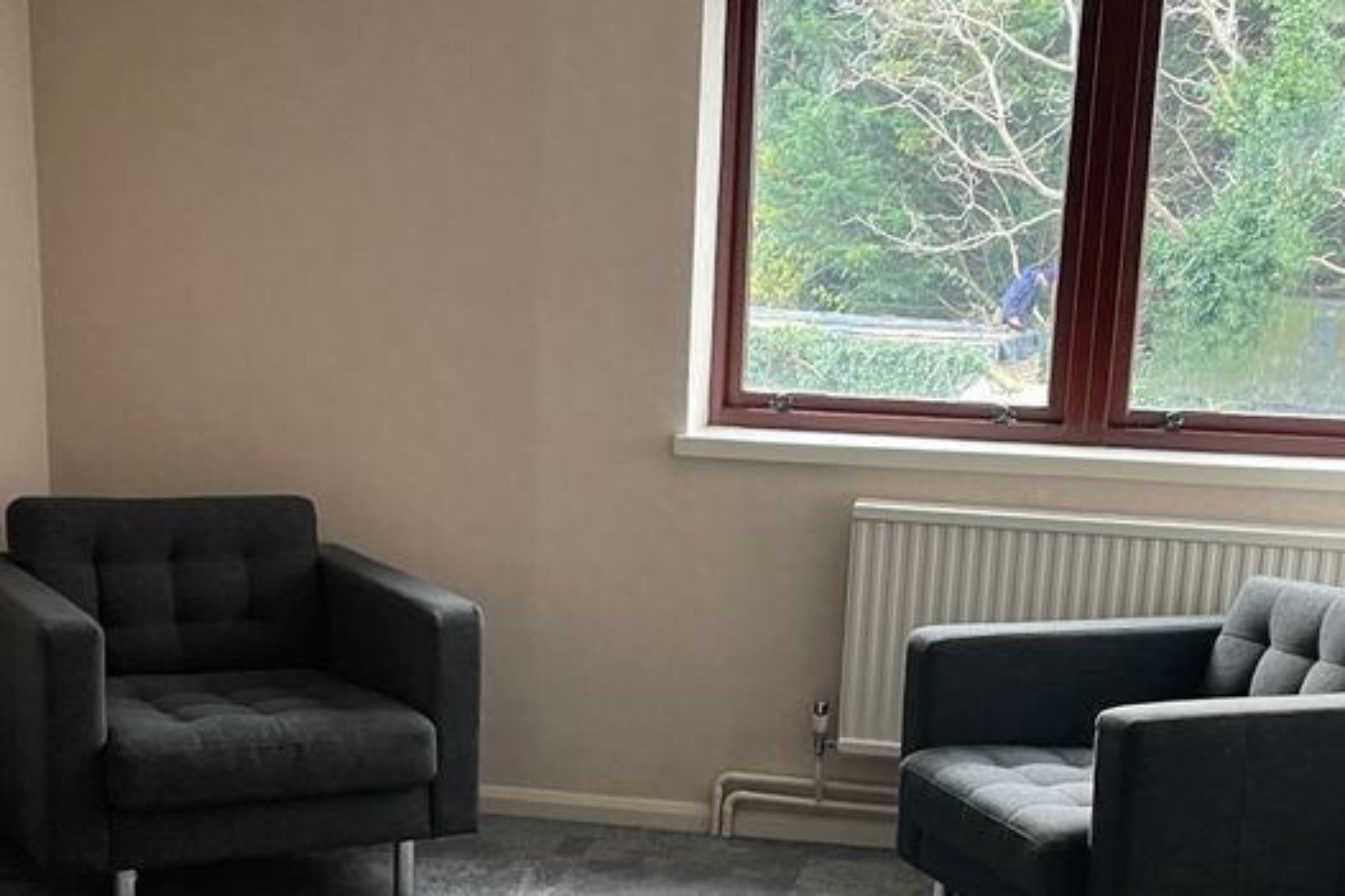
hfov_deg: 35.0
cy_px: 780
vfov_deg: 23.2
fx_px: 2129
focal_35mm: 57
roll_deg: -1.2
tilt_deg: -13.2
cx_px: 722
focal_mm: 4.2
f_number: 1.6
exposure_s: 1/50
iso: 125
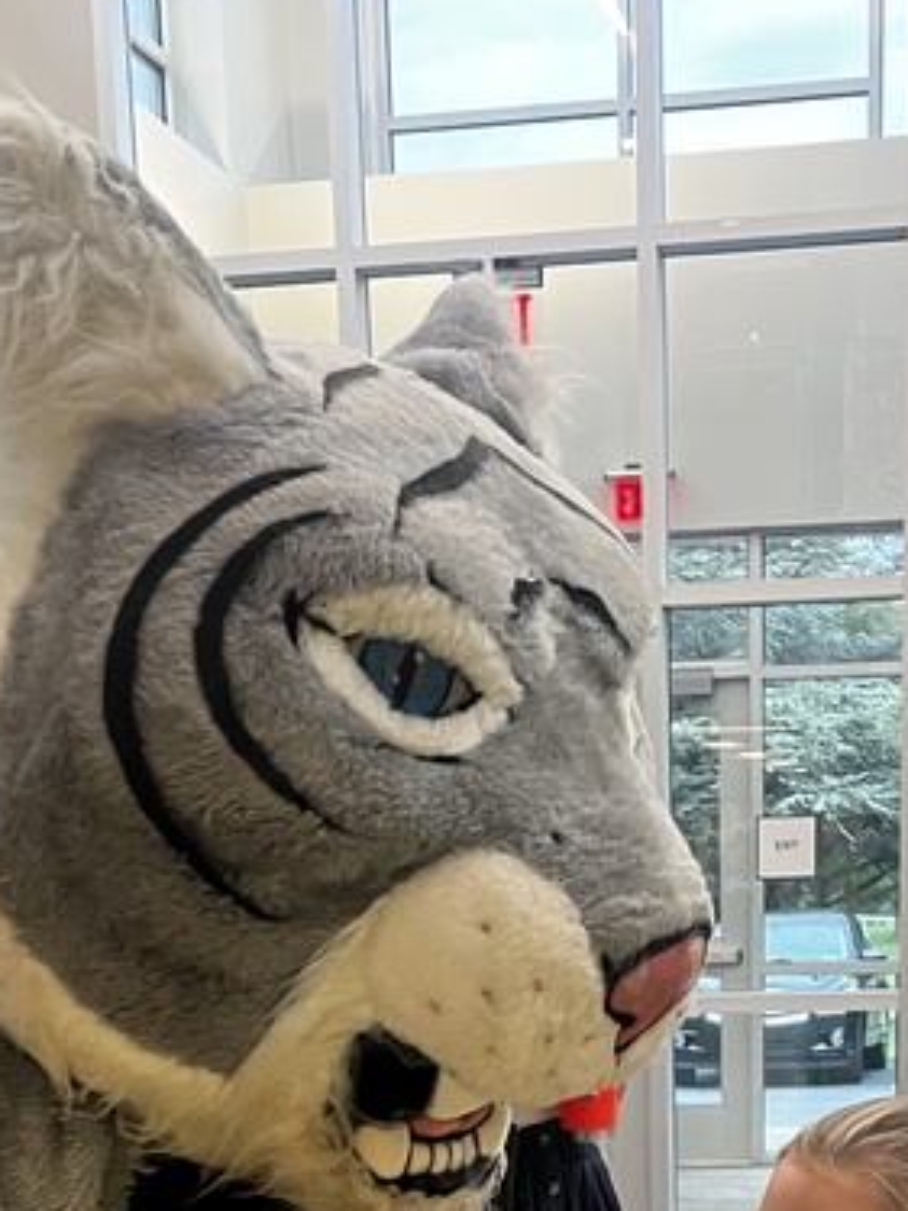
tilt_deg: -14.7
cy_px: 1560
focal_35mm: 71
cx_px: 585
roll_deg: +4.0
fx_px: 2485
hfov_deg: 20.7
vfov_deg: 24.1
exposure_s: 1/60
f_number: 1.6
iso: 100
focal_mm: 5.1
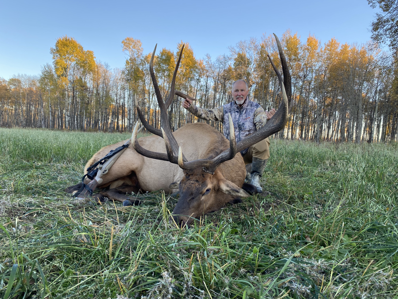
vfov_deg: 53.1
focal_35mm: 26
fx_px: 299
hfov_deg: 67.3
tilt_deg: -1.7
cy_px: 150
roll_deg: -2.9
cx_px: 199
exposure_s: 1/141
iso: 32
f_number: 1.8
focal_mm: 4.25
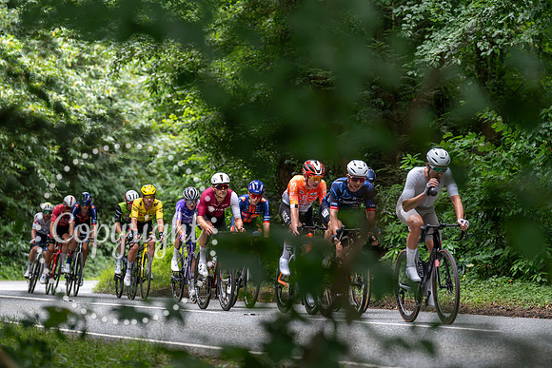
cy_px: 184
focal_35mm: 185
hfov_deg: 11.1
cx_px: 276
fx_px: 2837
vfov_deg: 7.4
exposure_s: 1/1000
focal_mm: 185
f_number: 4.5
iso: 2000
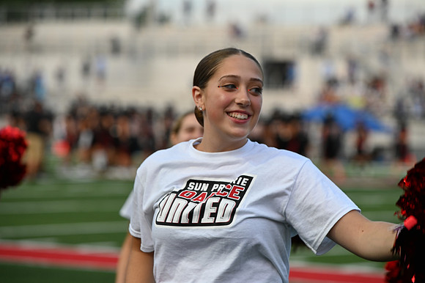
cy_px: 142
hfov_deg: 10.3
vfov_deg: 6.9
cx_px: 212
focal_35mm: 200
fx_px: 2360
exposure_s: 1/400
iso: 800
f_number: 5.6
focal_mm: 200
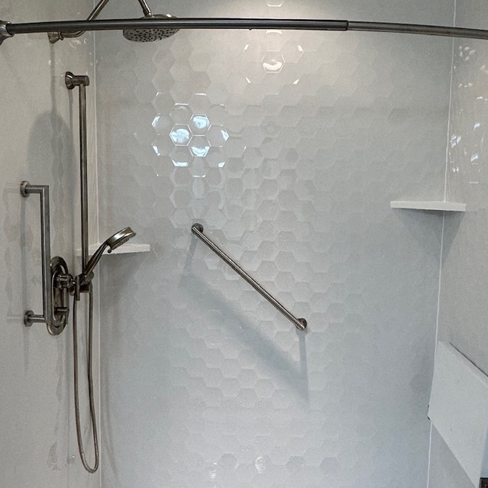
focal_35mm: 31
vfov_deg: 52.5
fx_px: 494
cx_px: 269
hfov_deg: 52.4
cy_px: 241
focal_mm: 2.22
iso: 125
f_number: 2.2
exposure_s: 1/120
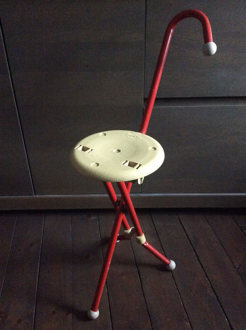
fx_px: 304
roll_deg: +1.2
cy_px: 165
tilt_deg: -30.7
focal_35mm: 32
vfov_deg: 56.9
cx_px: 123
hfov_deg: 44.1
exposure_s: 1/17
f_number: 2.4
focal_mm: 3.3
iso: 500
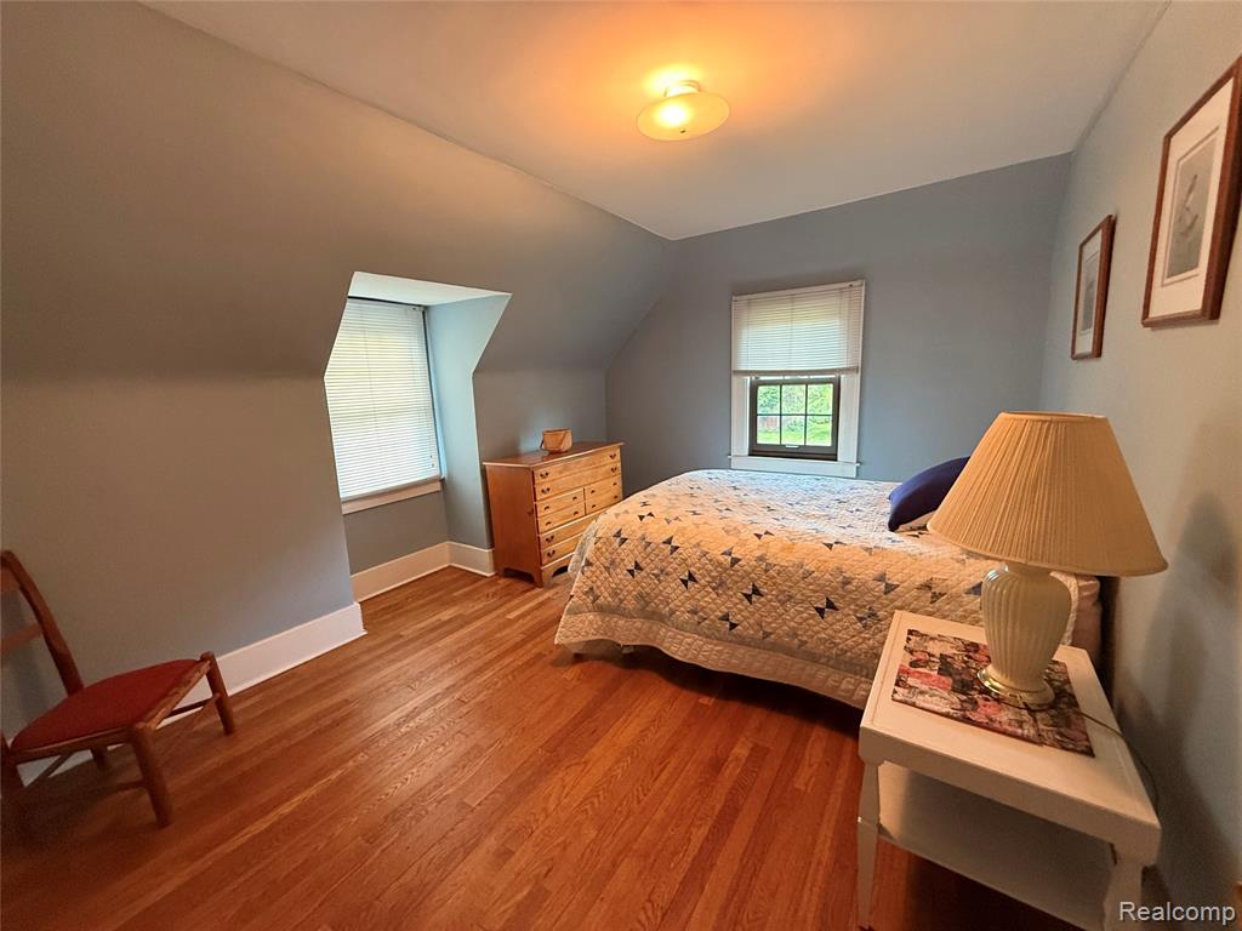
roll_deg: +2.1
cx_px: 621
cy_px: 466
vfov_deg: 85.7
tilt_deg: -9.9
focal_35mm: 14
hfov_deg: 102.1
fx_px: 502
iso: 400
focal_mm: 2.22
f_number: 2.2
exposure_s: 1/60
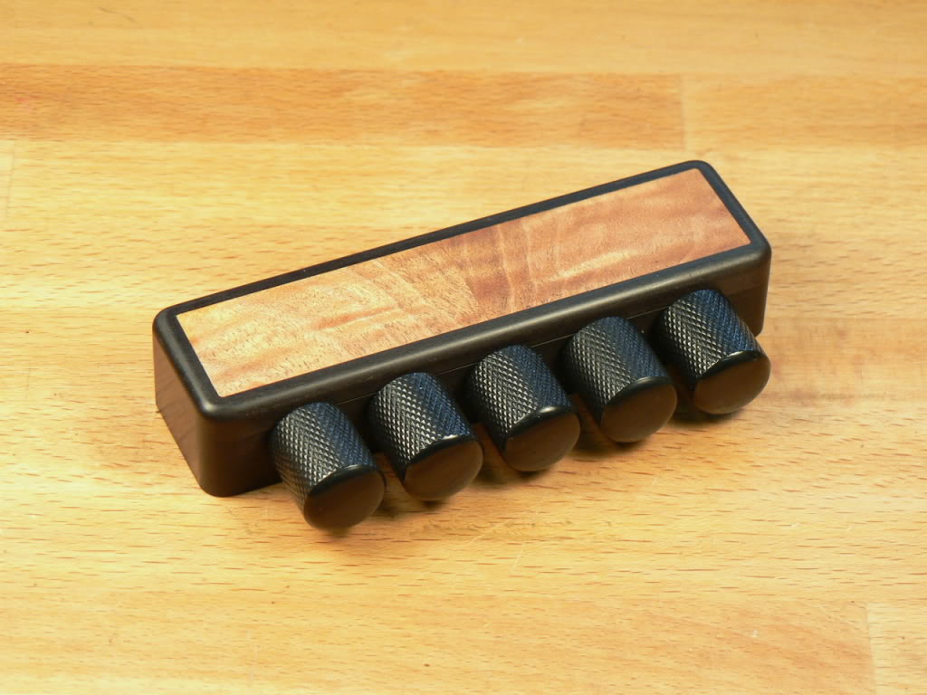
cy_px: 348
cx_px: 464
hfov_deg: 15.2
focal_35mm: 130
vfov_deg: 11.4
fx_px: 3481
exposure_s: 1/50
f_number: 3.6
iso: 100
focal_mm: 21.6
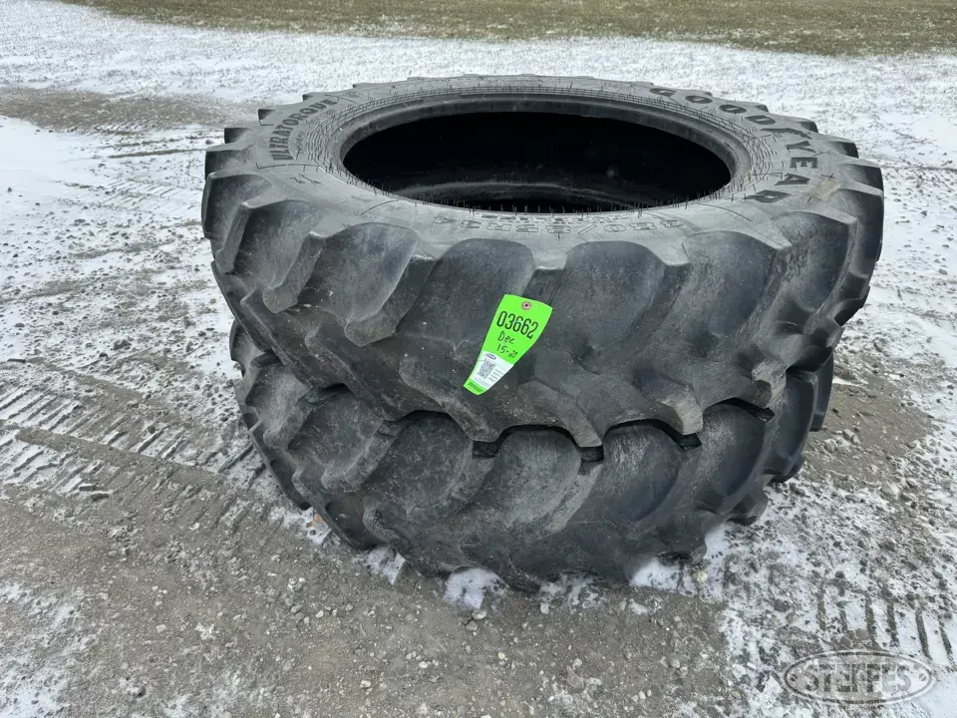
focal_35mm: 24
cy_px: 359
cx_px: 478
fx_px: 664
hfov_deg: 71.6
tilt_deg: -30.4
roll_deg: -1.2
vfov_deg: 56.8
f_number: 1.78
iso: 80
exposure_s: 1/1395
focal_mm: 6.86
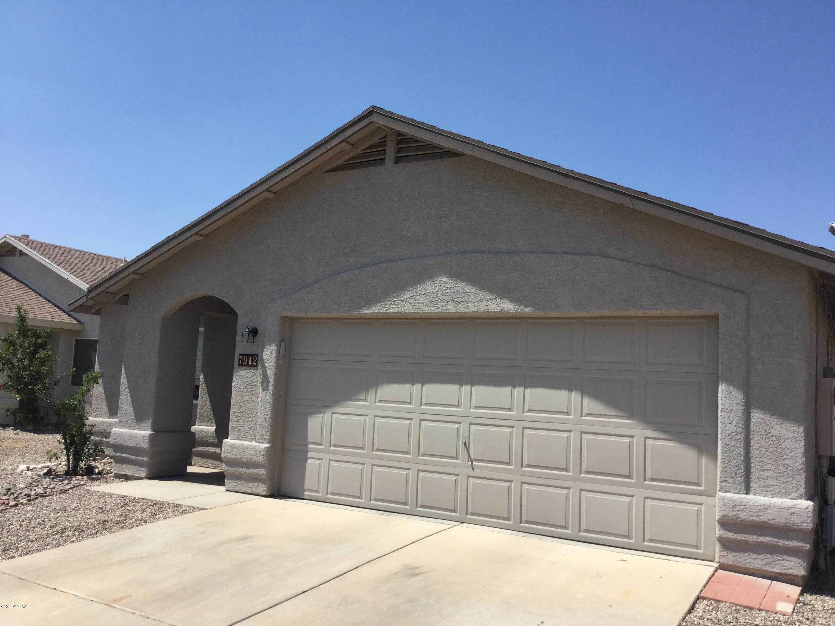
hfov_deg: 58.4
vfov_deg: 45.4
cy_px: 313
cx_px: 418
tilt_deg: +7.3
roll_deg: -4.2
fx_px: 748
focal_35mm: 31
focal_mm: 3.3
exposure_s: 1/1538
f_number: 2.4
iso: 25
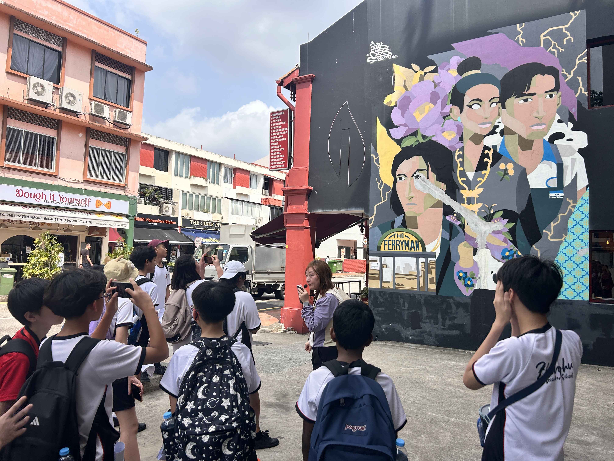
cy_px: 230
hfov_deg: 67.3
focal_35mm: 26
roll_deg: -3.7
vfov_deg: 53.1
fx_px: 461
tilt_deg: +7.4
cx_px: 307
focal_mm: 5.7
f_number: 1.5
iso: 50
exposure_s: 1/2252
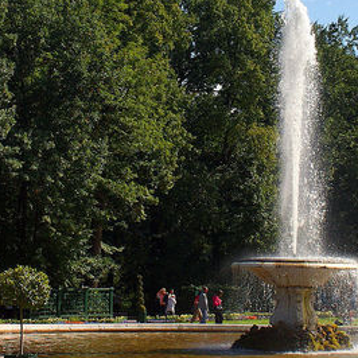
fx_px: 1416
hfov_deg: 14.4
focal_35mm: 121
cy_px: 121
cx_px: 170
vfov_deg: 14.4
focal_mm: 28
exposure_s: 1/250
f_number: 5.6
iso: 100
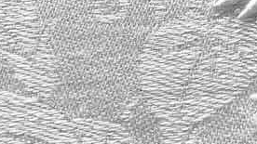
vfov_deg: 9.6
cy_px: -71
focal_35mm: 123
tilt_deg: -75.2
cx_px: 345
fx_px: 838
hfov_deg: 16.4
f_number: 1.6
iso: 32
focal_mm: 4.2
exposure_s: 1/136
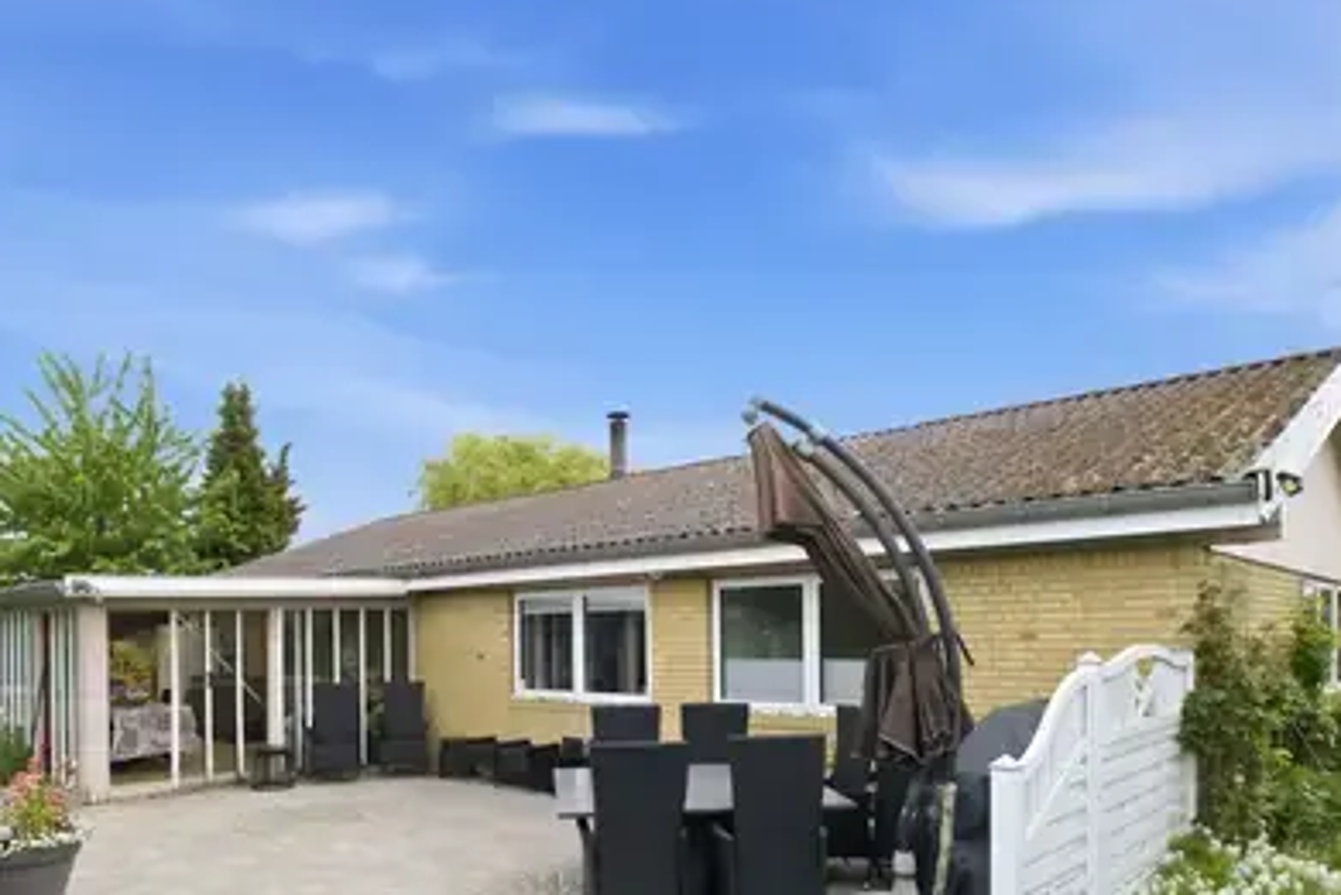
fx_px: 857
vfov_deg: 53.2
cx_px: 576
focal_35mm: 23
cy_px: 648
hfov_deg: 75.7
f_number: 8
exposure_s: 1/200
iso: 200
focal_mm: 10
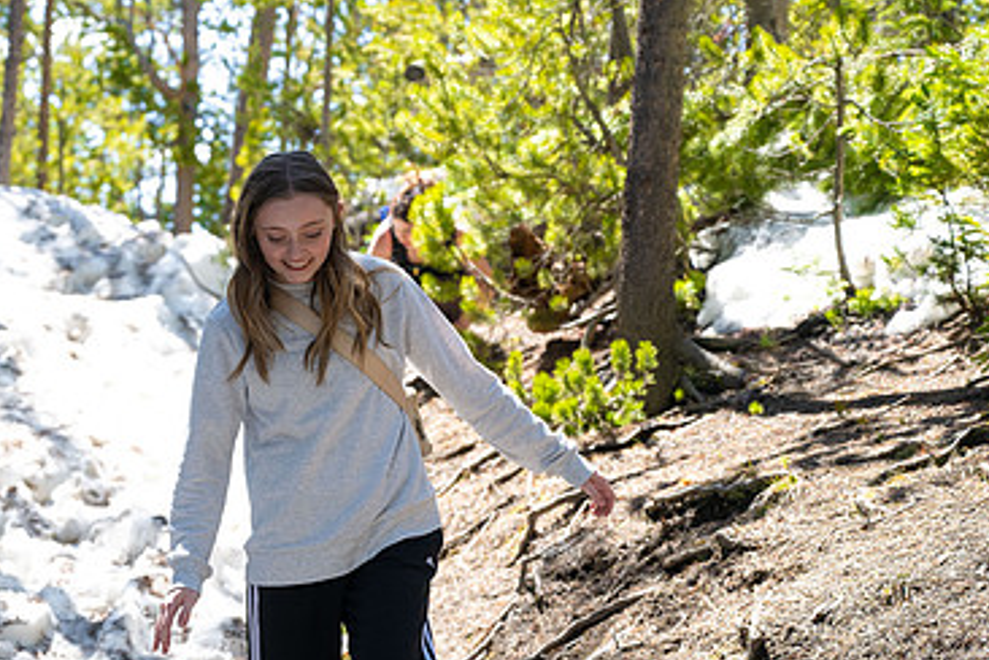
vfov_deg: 14.4
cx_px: 343
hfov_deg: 21.4
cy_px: 418
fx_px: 2610
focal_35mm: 95
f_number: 4
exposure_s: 1/640
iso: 400
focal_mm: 60
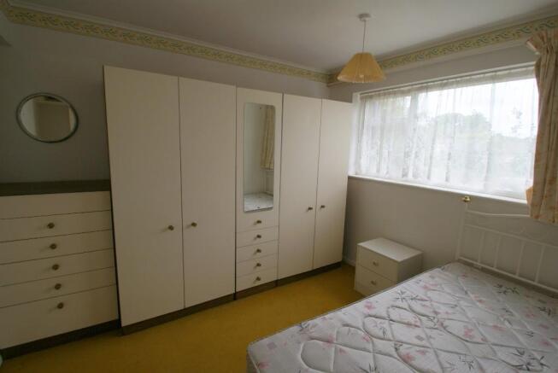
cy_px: 186
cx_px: 279
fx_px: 256
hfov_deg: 94.9
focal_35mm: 16
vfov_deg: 72.2
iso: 100
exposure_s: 1/50
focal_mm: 11
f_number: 6.3
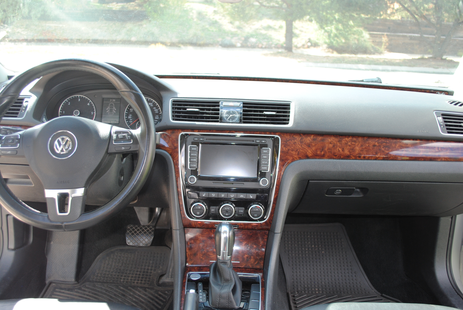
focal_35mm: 33
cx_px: 232
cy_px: 155
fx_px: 425
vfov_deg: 40.1
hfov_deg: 57.2
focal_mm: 22
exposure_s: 1/80
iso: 200
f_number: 3.8
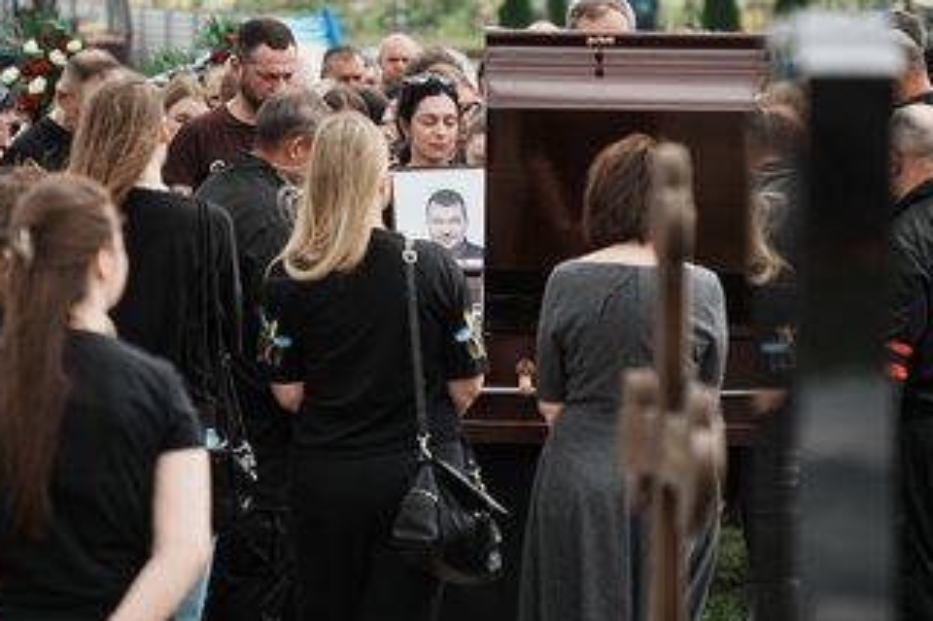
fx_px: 6217
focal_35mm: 240
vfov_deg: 5.7
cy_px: 268
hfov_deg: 8.6
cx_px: 446
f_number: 5.6
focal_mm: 192
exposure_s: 1/1000
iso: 200
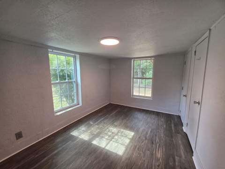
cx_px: 112
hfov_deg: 106.2
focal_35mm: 13
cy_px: 84
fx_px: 84
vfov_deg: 89.9
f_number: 1.9
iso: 100
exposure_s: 1/120
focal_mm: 2.2
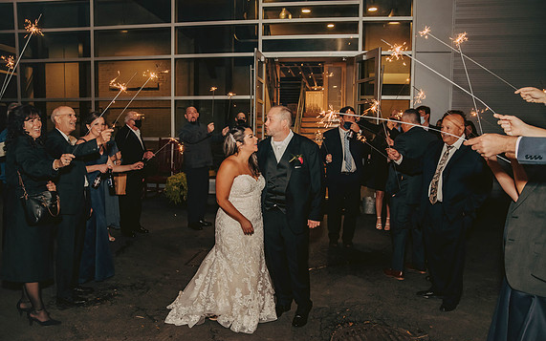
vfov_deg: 43.1
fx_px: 432
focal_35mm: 29
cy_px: 177
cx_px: 270
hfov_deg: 64.6
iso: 1250
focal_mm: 28
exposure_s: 1/125
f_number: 4
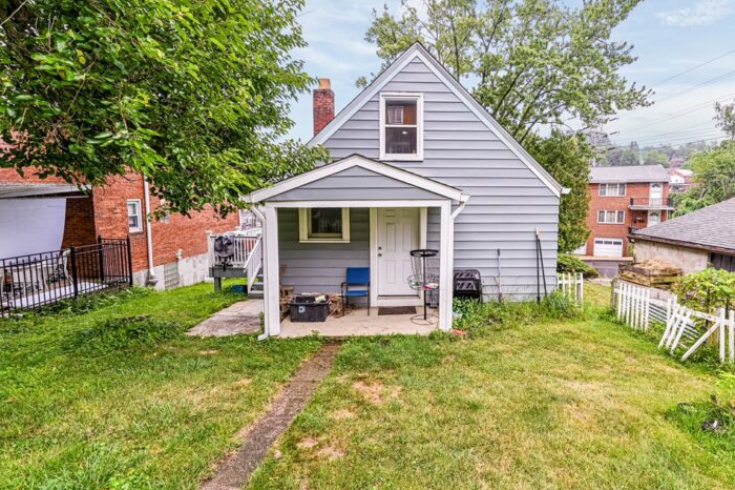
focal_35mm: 16
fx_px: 326
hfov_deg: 96.2
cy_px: 252
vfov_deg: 73.7
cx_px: 418
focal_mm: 14
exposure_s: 1/15
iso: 100
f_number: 8
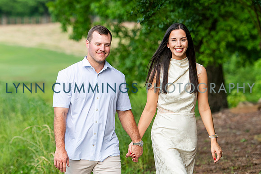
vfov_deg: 6.5
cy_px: 61
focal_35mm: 210
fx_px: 1522
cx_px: 128
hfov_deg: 9.8
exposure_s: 1/640
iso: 250
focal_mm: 135
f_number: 3.5
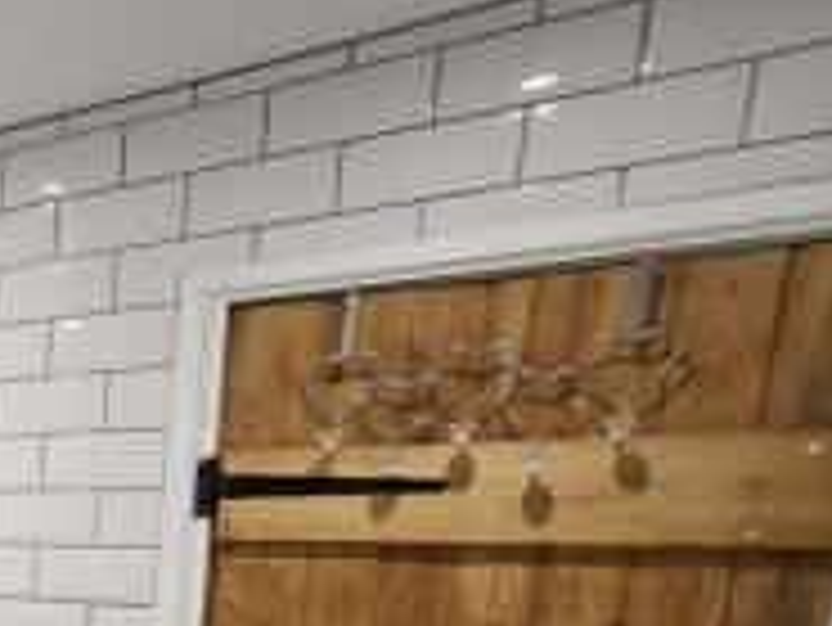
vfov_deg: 31.3
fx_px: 986
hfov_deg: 27.4
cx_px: -470
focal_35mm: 41
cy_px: 687
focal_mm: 1.7
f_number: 2.2
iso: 80
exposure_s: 1/50
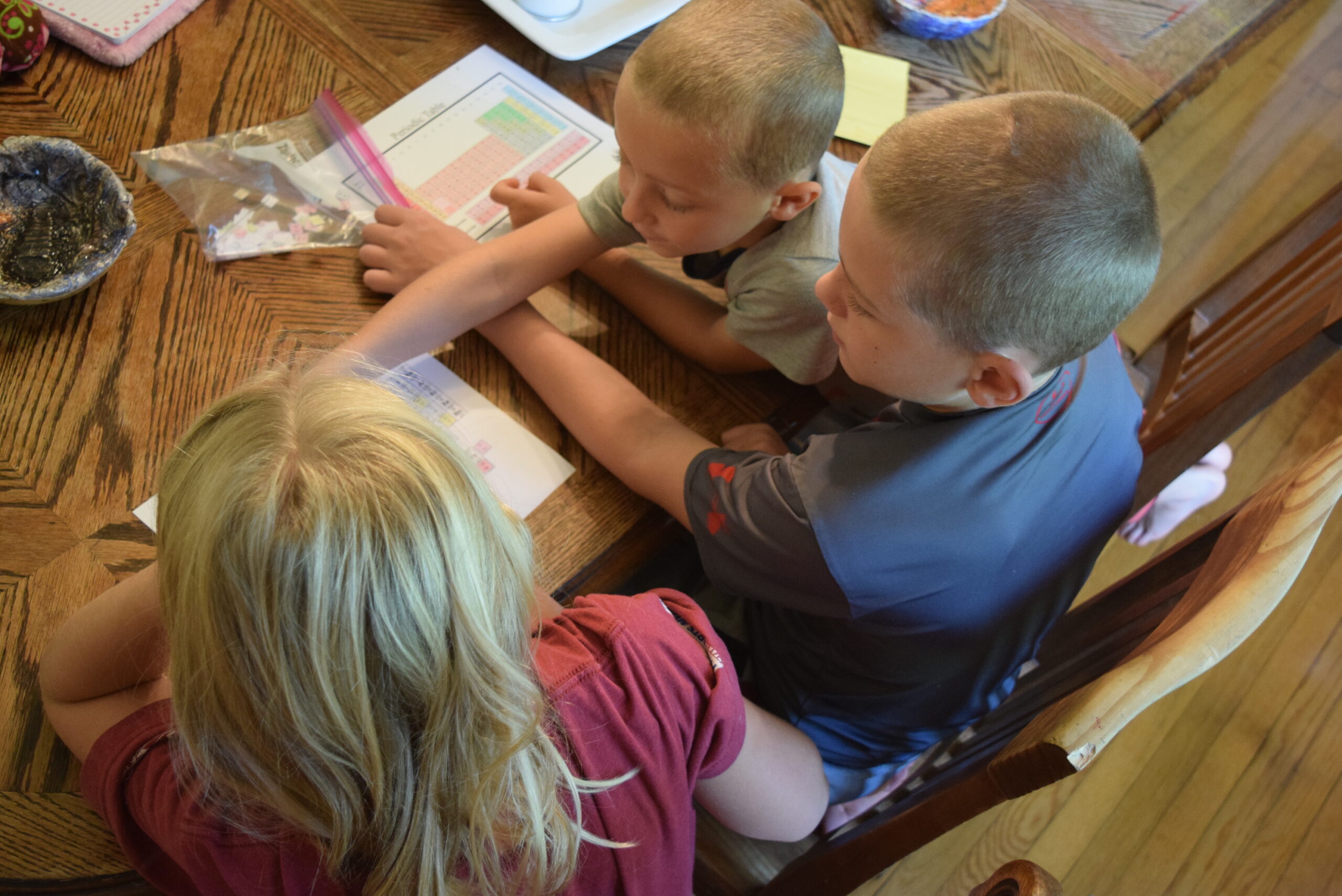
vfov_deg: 34.3
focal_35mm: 39
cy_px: 448
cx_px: 671
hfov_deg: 49.5
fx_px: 1455
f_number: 4
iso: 2000
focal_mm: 26
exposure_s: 1/60
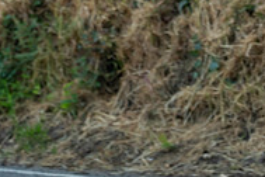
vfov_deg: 2.9
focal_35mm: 468
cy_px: -32
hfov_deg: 4.4
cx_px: -108
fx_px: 3445
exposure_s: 1/1000
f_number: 4
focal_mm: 108
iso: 800
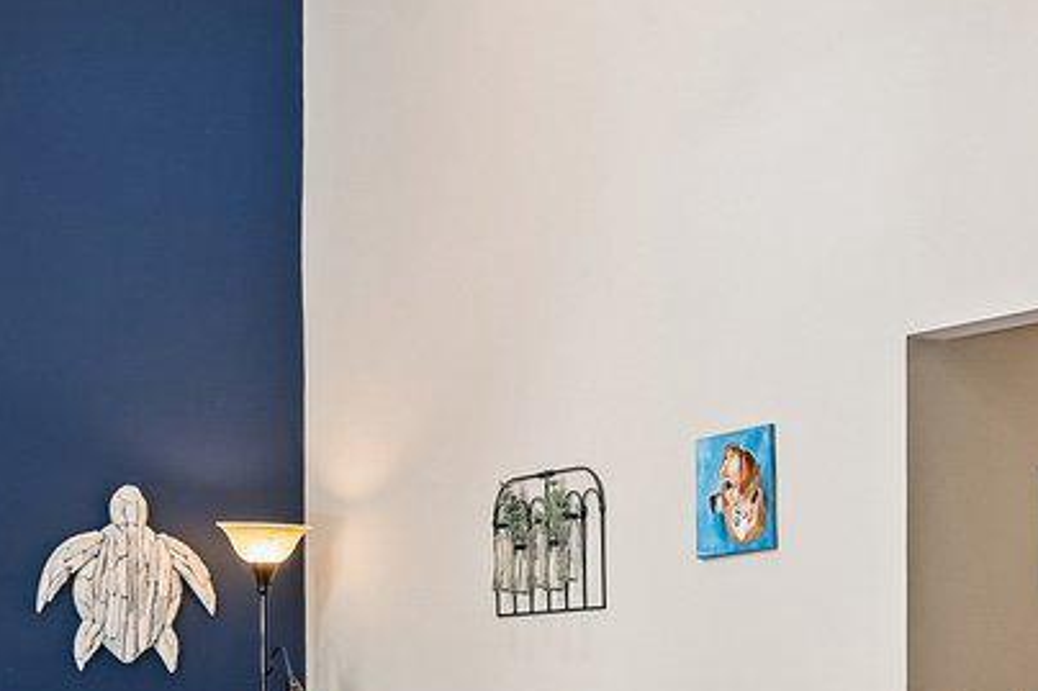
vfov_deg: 18.6
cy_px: 715
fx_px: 2046
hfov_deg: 28.3
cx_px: 678
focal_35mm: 71
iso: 400
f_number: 8
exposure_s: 1/15
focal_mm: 14
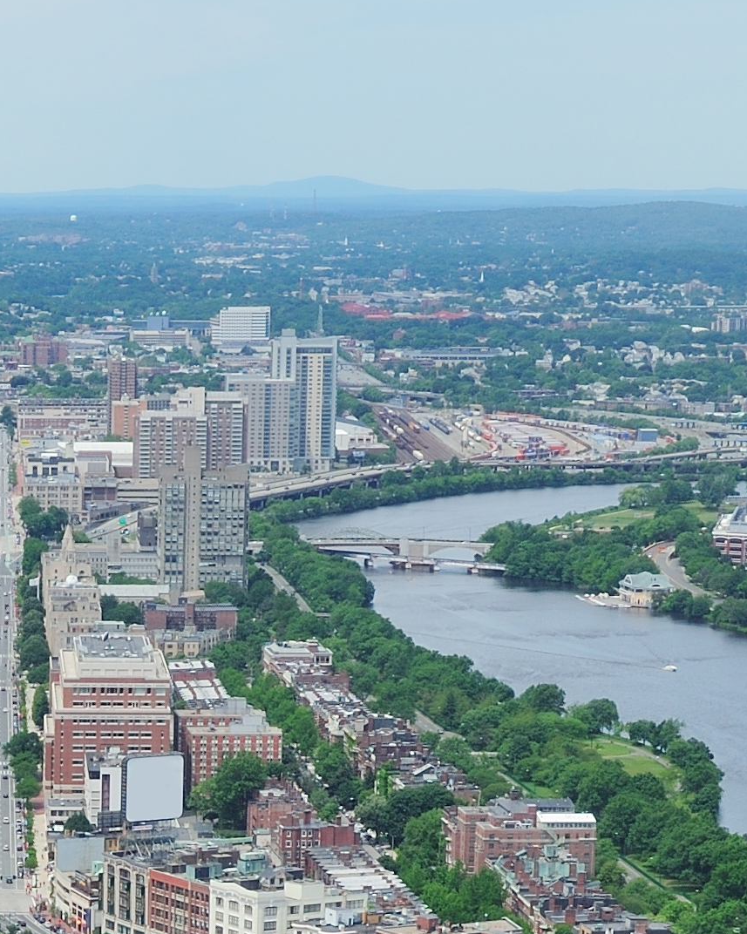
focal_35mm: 149
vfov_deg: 12.7
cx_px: -219
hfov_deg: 10.2
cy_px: 1049
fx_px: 4119
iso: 200
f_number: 11
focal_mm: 40
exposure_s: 1/250
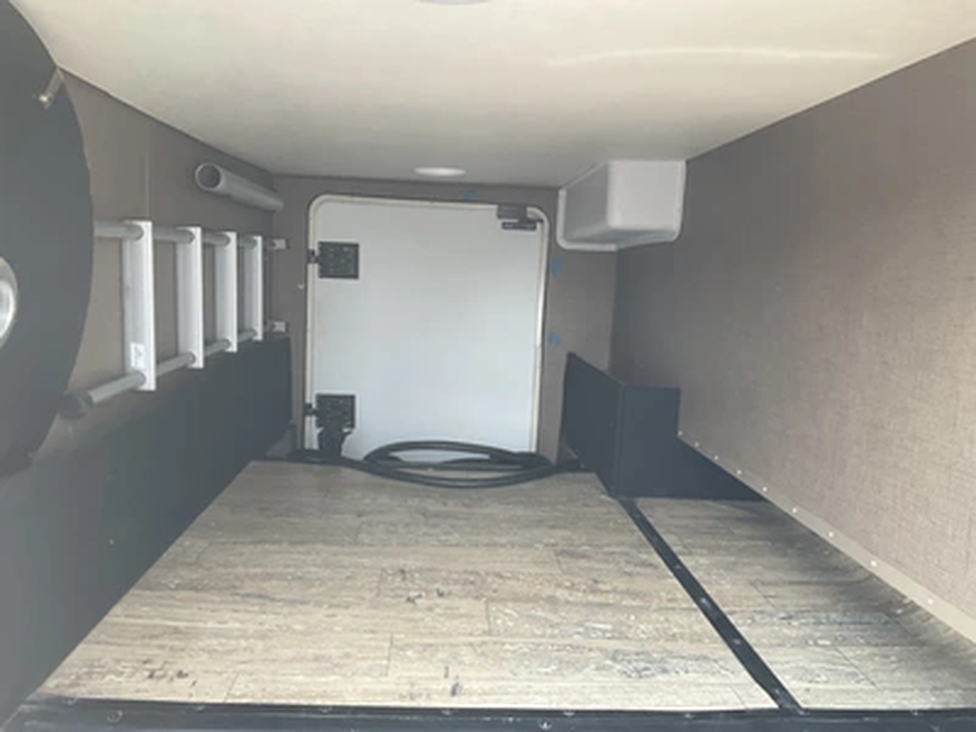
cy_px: 366
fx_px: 818
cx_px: 488
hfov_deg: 61.7
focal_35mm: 29
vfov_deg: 48.2
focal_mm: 3
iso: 32
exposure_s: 1/164
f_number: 1.8
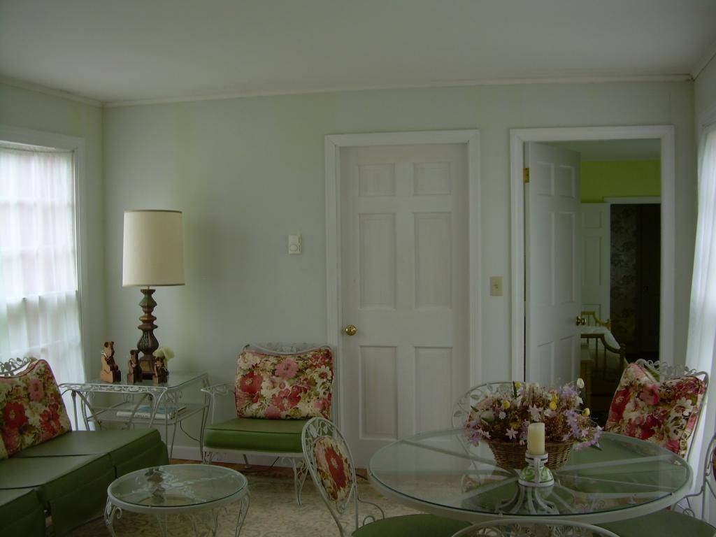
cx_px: 358
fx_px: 786
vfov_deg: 37.7
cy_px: 268
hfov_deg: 49.0
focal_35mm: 38
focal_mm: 6.3
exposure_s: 1/30
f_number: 2.8
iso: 50
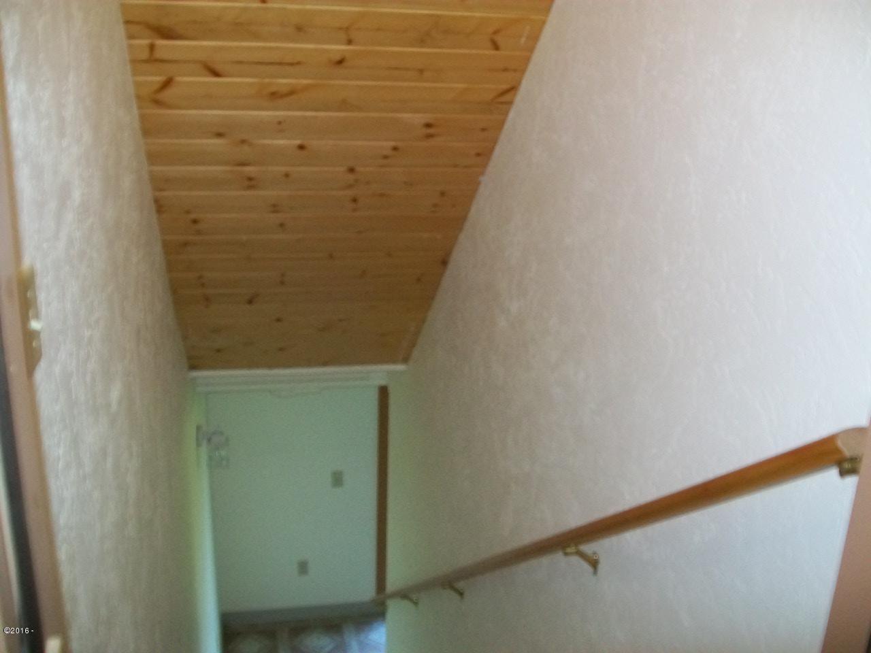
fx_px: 906
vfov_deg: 39.7
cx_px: 436
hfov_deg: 51.4
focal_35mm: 36
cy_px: 326
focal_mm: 6
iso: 160
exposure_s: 1/60
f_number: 2.7
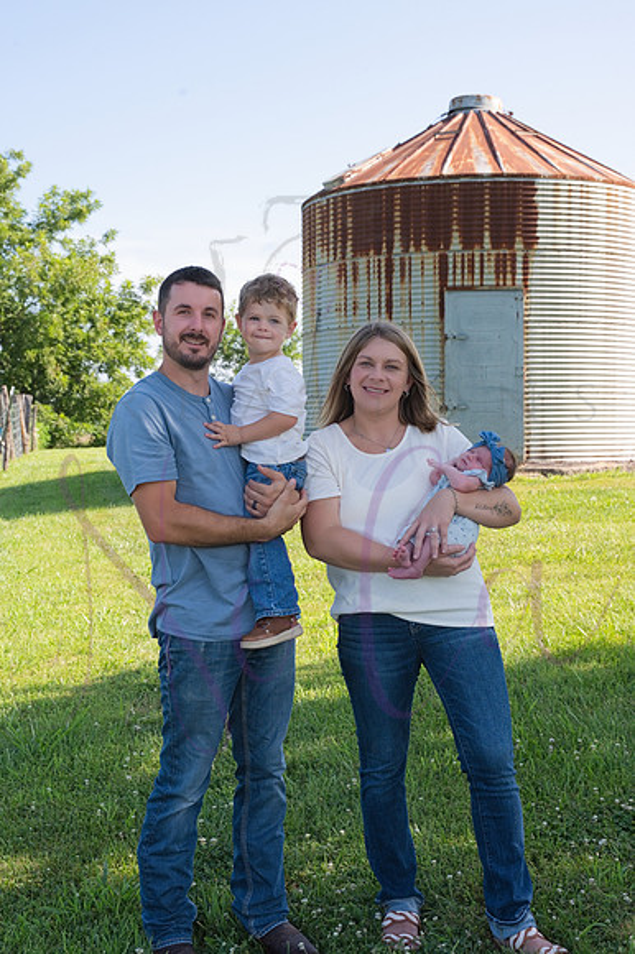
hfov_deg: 28.0
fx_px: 1271
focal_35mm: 48
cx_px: 318
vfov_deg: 41.1
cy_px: 477
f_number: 9
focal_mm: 48
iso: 400
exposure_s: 1/320
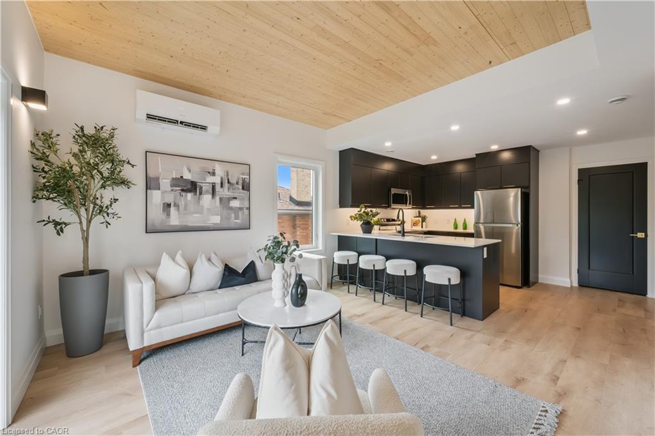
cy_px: 218
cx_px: 328
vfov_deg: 81.1
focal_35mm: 14
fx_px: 255
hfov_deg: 104.3
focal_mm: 14
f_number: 18
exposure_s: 1/15
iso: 500
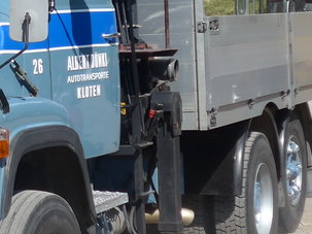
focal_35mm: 182
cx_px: -99
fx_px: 1640
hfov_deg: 10.6
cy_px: 44
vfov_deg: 8.1
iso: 80
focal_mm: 9.5
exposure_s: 1/1600
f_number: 3
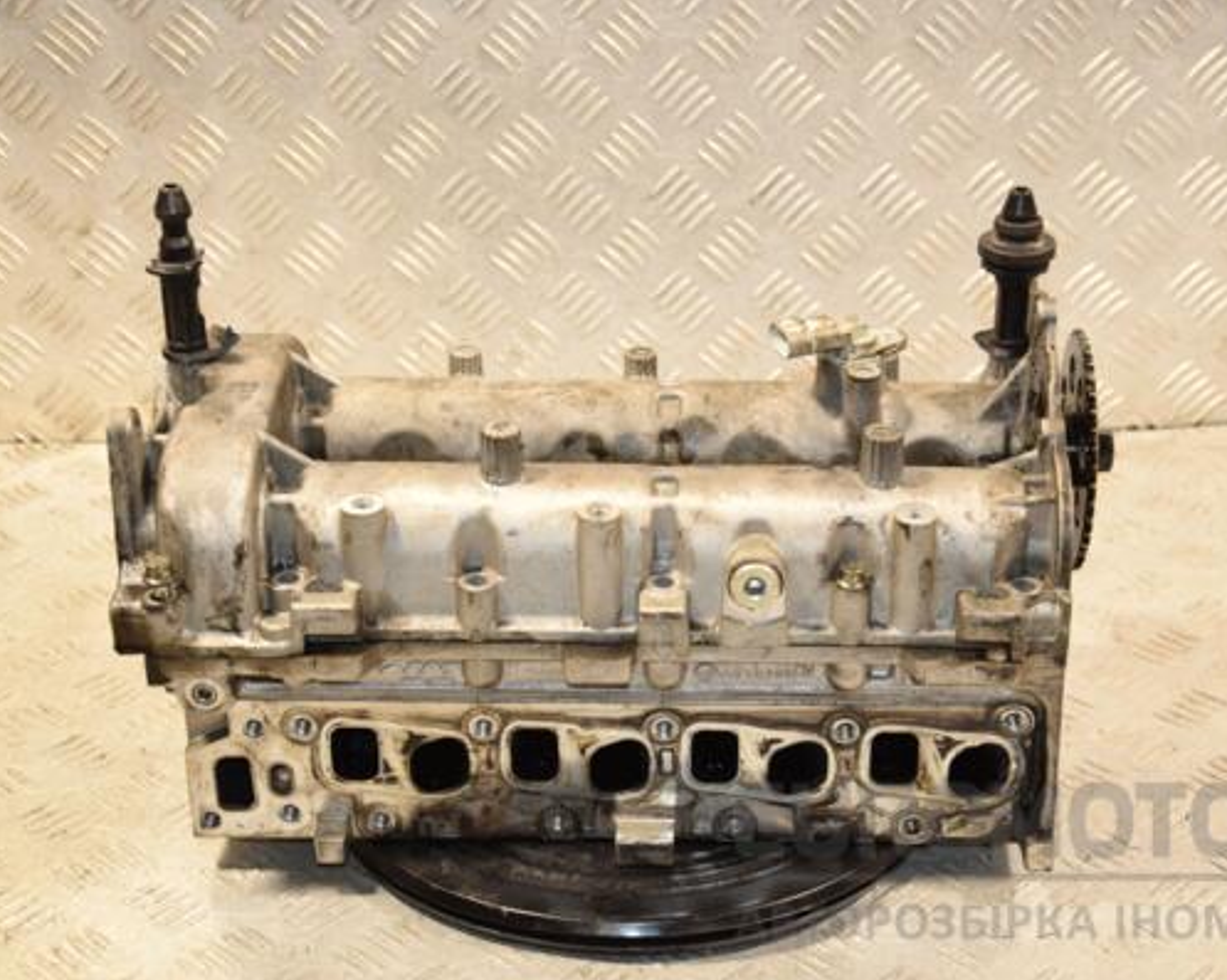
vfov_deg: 22.5
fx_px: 2468
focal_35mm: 68
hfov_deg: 27.9
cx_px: 689
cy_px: 491
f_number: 5
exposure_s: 1/200
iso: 800
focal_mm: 40
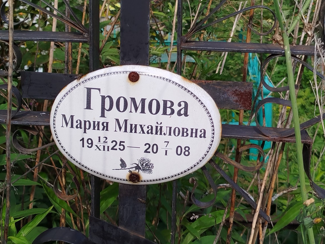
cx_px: 146
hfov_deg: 32.2
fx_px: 563
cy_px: 105
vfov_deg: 24.4
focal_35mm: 60
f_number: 1.7
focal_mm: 5.31
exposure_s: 1/703
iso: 50
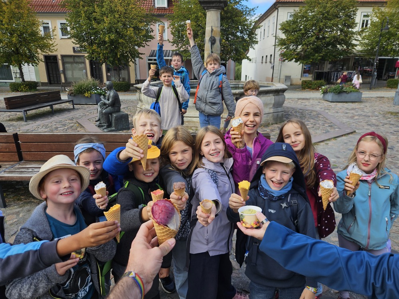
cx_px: 200
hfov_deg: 73.9
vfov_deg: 58.9
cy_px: 150
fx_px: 265
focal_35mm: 23
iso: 25
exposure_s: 1/690
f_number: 1.8
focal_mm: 5.4
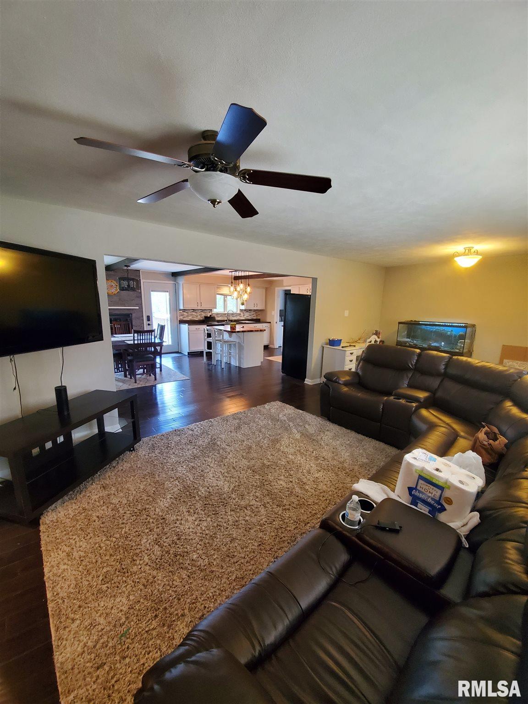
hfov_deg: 89.9
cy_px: 352
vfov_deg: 106.2
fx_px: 264
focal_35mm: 13
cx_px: 264
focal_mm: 1.8
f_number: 2.2
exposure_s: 1/39
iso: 500
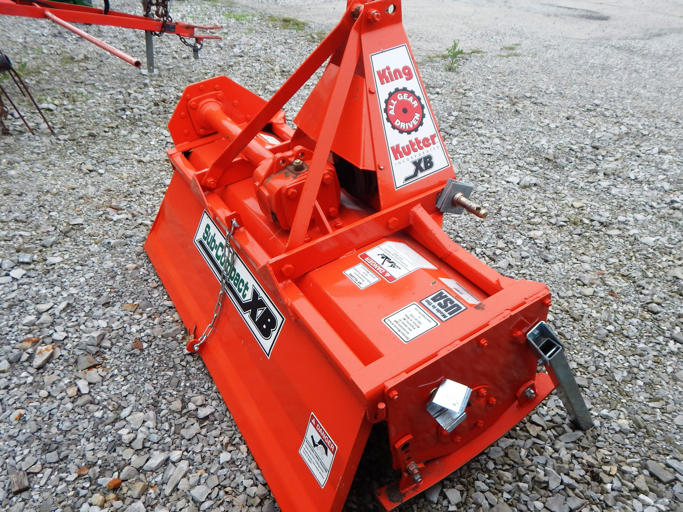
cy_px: 273
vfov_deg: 54.8
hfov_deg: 69.3
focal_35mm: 25
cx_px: 361
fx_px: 493
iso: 125
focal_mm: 4
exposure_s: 1/400
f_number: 3
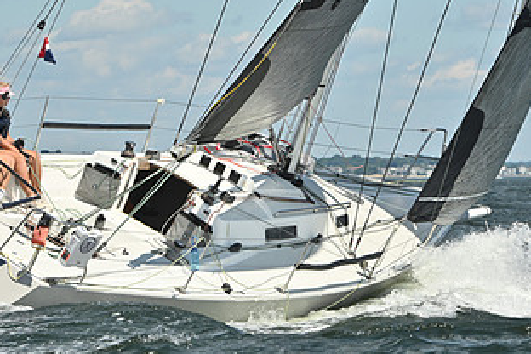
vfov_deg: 4.9
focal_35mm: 279
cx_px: 284
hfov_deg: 7.4
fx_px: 4115
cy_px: 50
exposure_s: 1/1250
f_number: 9
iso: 250
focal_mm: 150
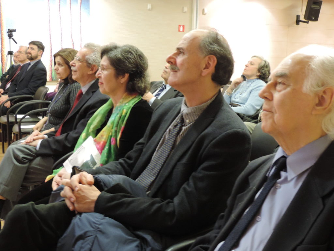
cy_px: 126
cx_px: 167
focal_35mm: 43
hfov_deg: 43.9
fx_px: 415
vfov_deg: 33.6
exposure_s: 1/10
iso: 800
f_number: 3.4
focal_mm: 7.6
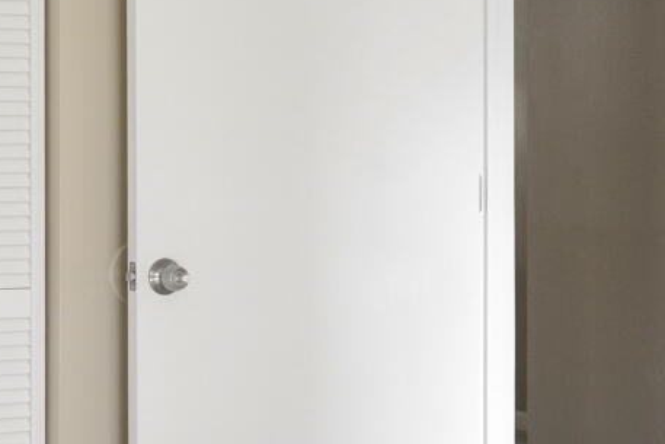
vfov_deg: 13.0
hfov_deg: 18.6
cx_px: -97
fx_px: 1940
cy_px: 60
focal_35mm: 105
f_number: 8
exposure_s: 1/30
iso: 200
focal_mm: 16
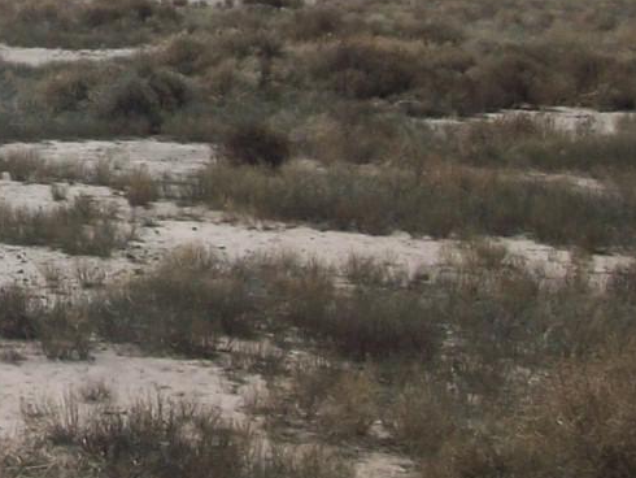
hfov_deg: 13.5
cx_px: -140
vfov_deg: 10.1
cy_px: -220
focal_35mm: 142
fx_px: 2610
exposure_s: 1/477
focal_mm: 5.7
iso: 64
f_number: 5.5
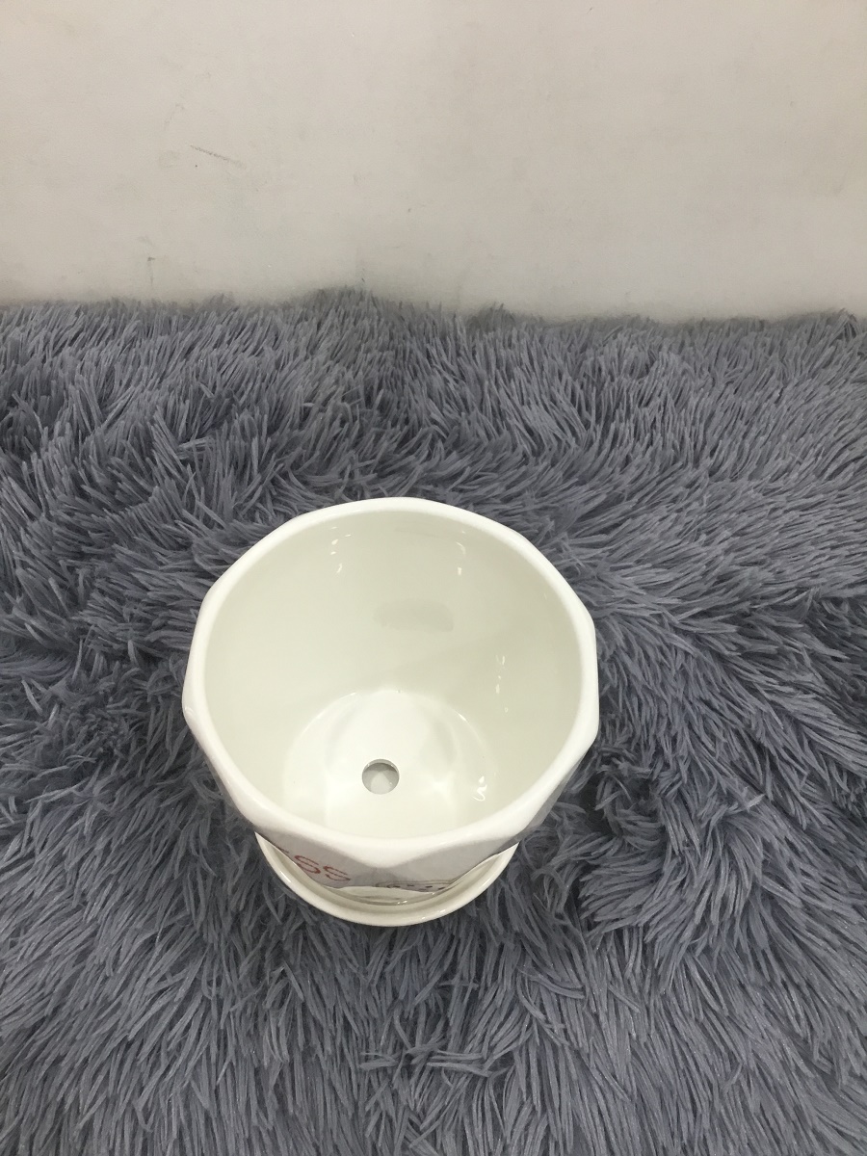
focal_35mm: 31
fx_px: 1035
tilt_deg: -57.7
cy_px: 578
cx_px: 434
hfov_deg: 45.4
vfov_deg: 58.4
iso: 100
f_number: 2.4
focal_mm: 3.3
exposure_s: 1/33
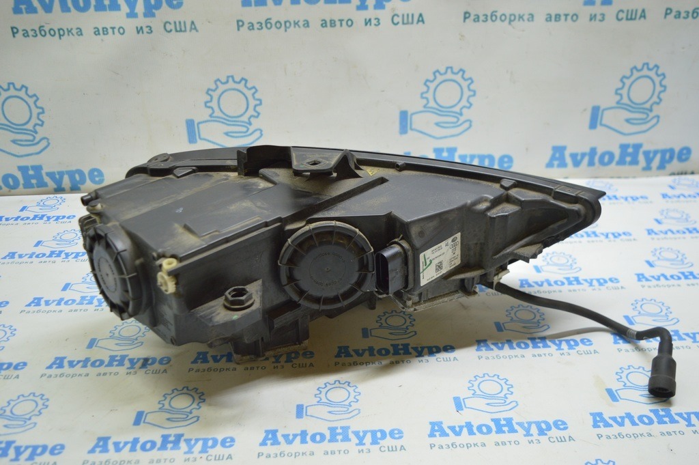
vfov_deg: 38.3
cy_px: 232
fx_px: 669
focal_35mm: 34
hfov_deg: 55.1
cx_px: 350
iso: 400
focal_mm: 23
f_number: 3.8
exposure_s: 1/40
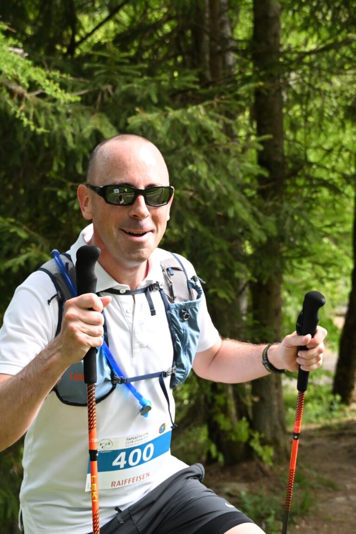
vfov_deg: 24.6
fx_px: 1224
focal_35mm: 82
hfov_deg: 16.6
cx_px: 178
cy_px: 267
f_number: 5.6
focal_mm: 55
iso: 2500
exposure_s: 1/1000
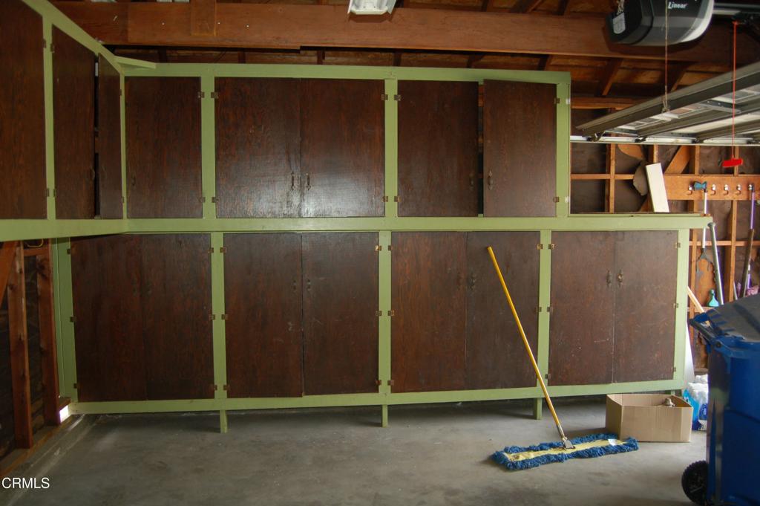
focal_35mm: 27
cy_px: 253
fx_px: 570
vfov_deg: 47.9
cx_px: 380
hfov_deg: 67.4
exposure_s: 1/60
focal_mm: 18
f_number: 3.5
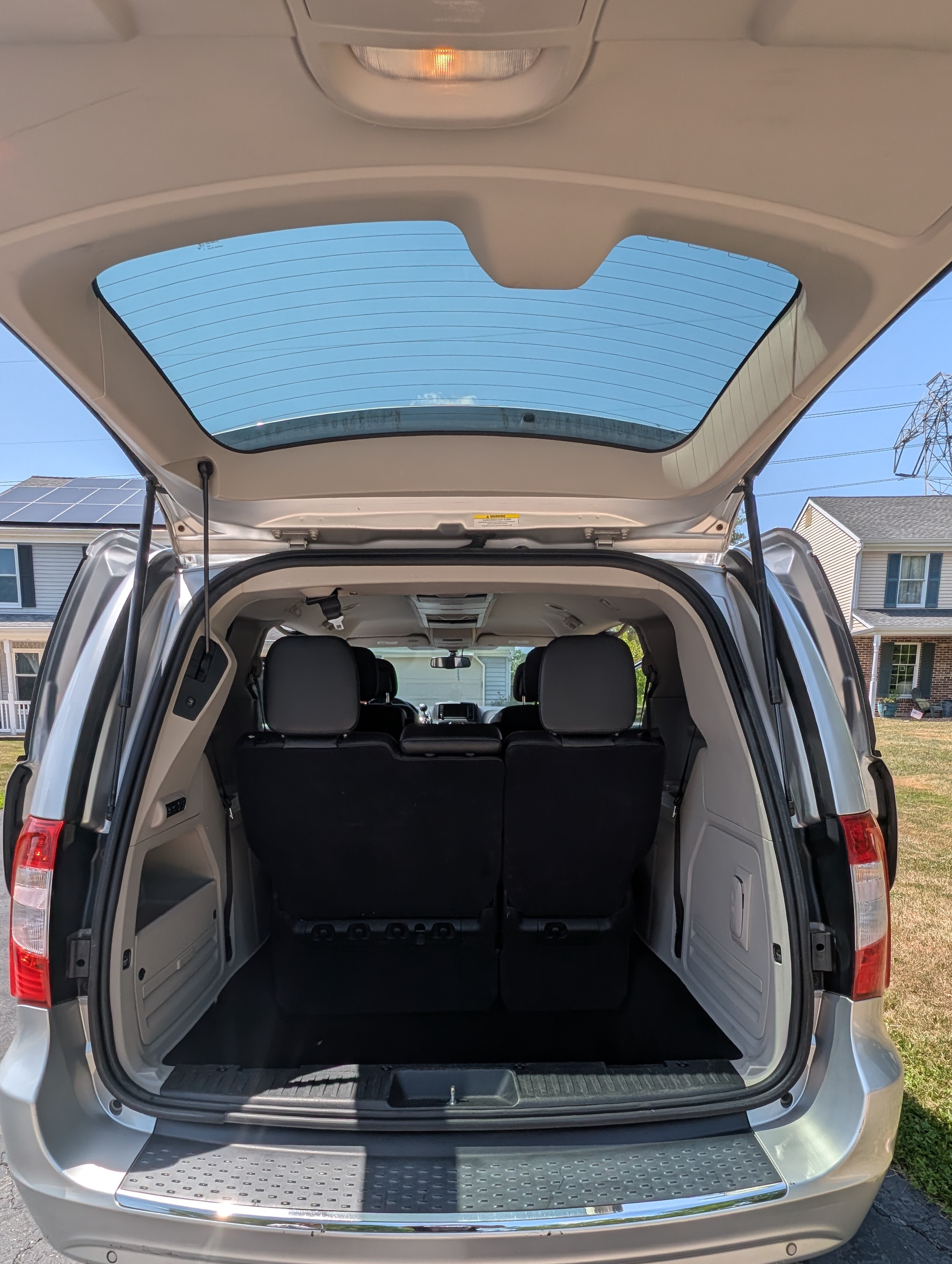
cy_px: 803
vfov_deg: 88.8
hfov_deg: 74.8
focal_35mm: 17
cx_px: 456
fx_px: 622
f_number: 2.2
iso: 43
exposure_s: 1/1319
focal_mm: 1.95
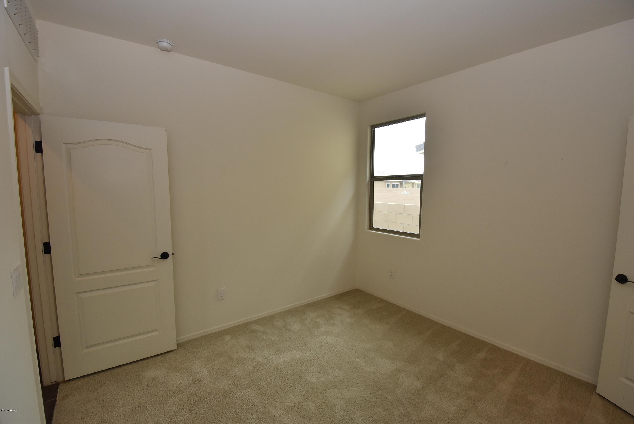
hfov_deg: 100.3
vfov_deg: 77.4
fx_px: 264
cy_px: 212
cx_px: 317
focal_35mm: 15
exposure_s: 1/125
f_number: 5.6
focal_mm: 10
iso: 560
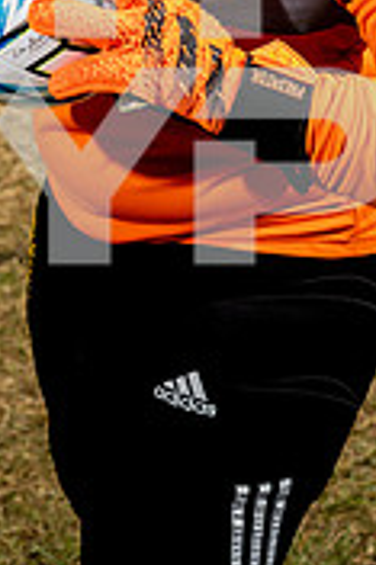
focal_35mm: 141
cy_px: -58
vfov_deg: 14.2
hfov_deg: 9.7
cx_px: 164
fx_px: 2213
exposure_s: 1/250
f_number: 5.6
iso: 50
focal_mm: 55
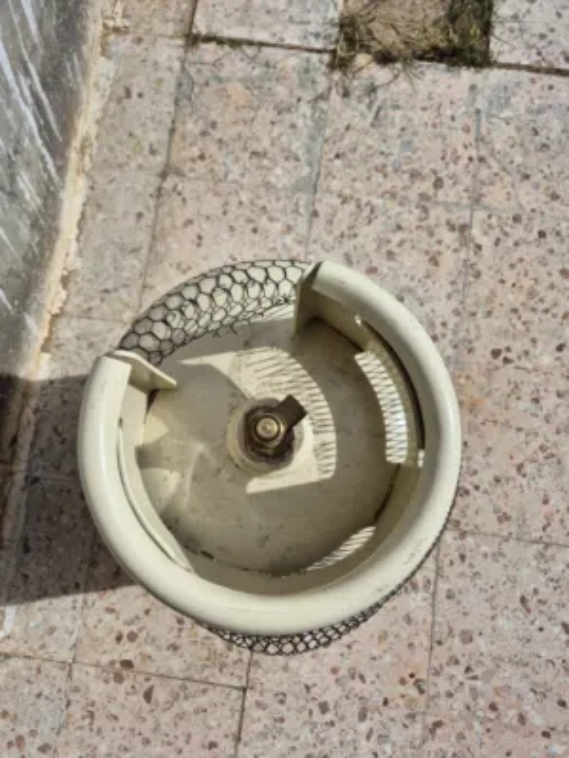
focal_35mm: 23
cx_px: 284
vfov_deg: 73.9
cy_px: 379
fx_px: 504
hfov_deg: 58.9
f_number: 1.8
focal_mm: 5.4
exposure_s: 1/2784
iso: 25
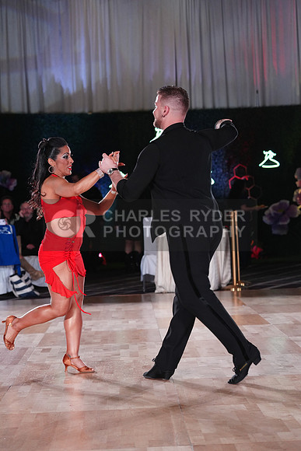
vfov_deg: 23.9
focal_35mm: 85
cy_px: 226
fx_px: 1065
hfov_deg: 16.1
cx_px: 150
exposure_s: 1/400
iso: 2000
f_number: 4
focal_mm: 85
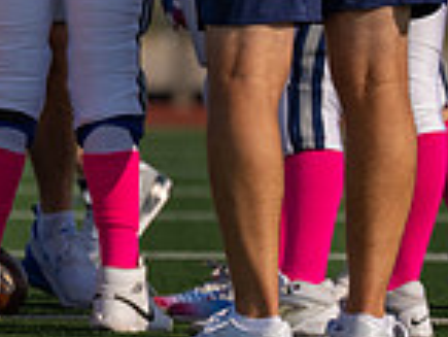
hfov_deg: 3.4
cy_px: -233
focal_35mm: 584
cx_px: -56
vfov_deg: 2.5
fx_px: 7564
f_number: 2.8
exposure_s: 1/5000
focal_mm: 122
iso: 100
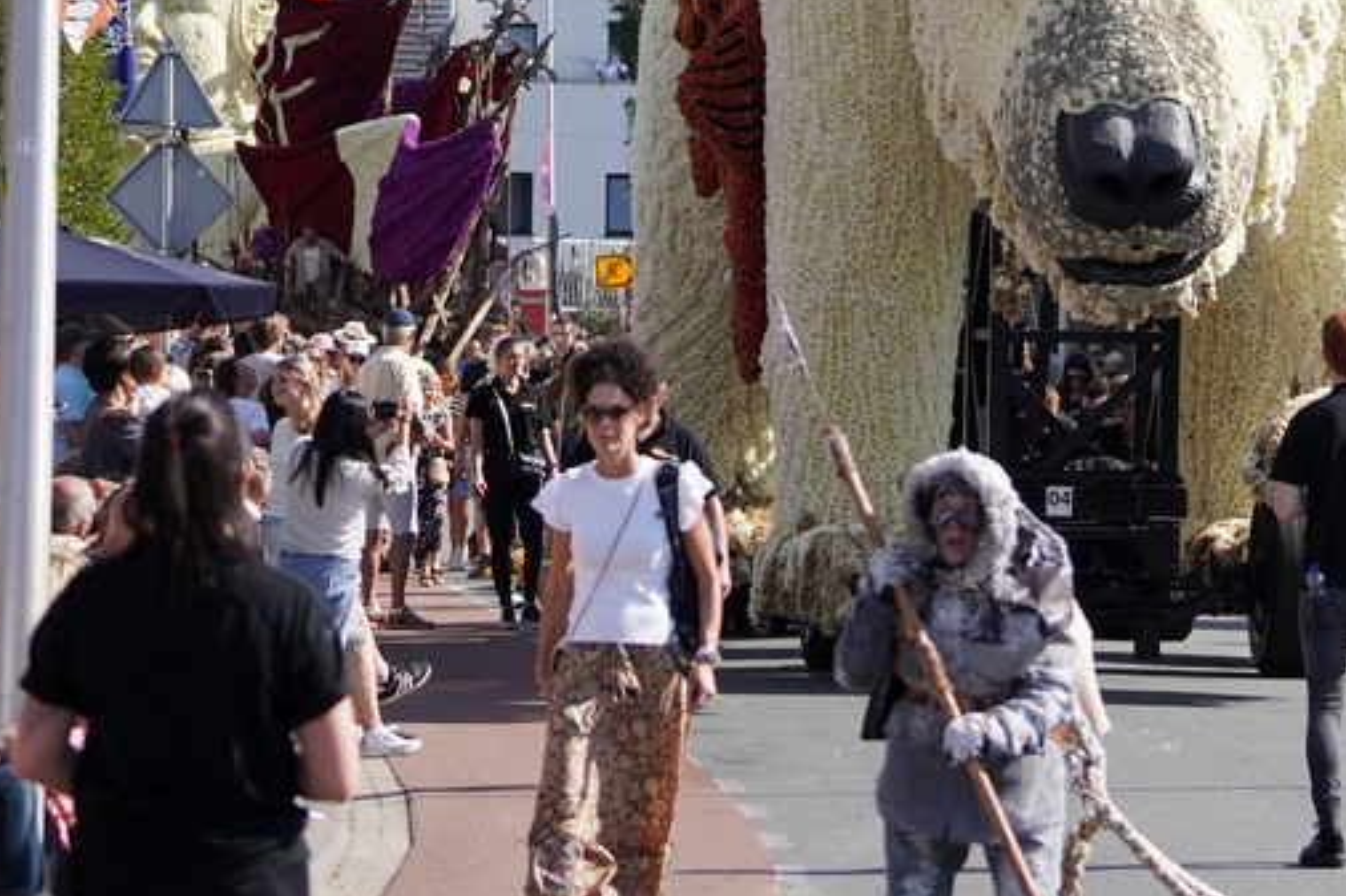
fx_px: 9456
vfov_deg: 5.4
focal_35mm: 253
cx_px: 1218
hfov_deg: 8.1
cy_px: 130
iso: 500
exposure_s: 1/3200
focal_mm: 79
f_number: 4
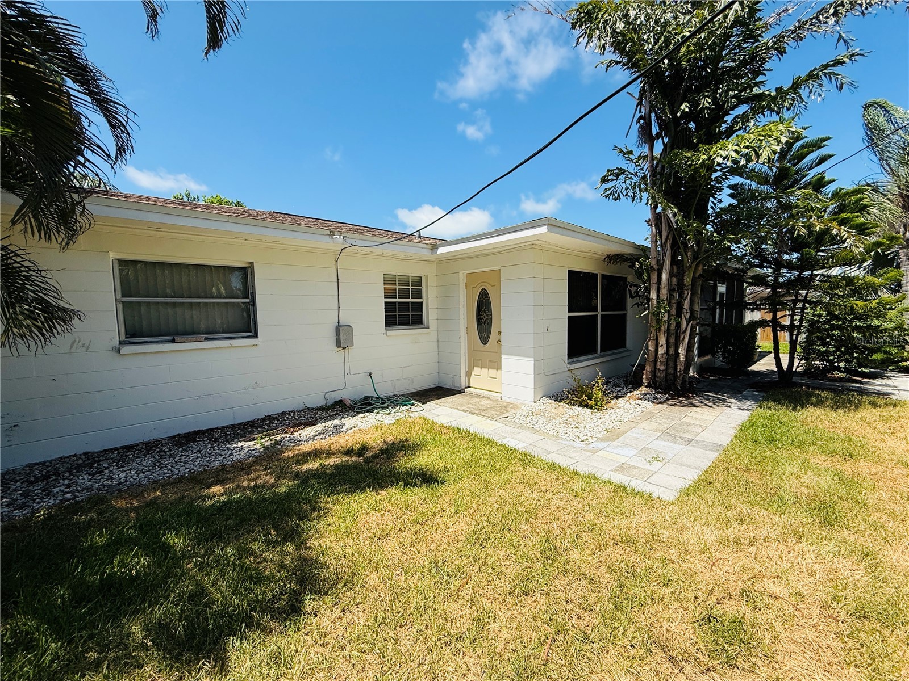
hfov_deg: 102.1
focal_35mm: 14
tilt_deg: -2.8
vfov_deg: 85.7
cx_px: 454
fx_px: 368
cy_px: 340
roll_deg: +1.6
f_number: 2.2
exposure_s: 1/1961
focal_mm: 2.22
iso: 50
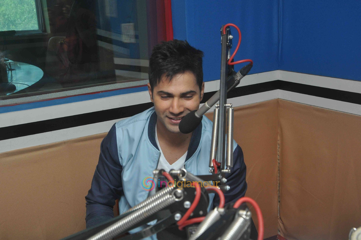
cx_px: 180
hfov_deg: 37.9
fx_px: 526
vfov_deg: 25.7
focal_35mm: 52
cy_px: 120
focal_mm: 35
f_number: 10
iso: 800
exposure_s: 1/200
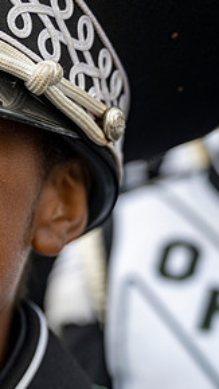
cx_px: -149
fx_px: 865
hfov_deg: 13.3
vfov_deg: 25.3
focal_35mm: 84
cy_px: 224
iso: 400
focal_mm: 40
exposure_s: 1/800
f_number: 4
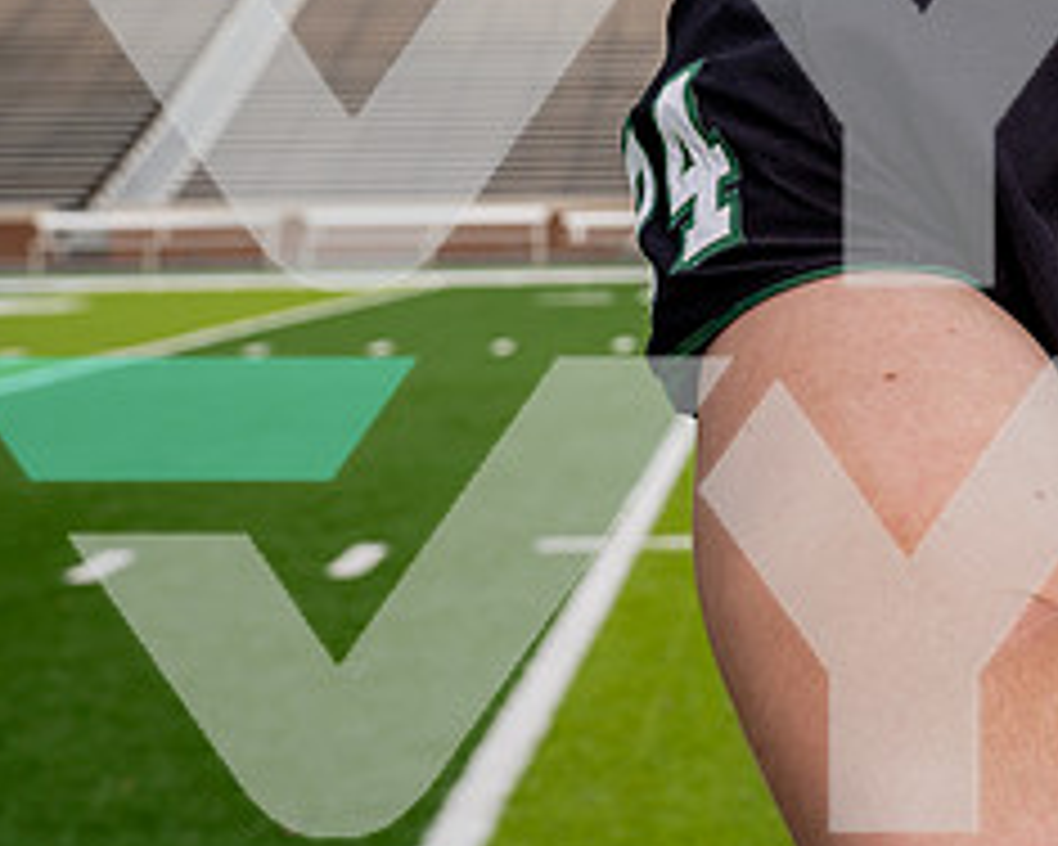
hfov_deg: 19.1
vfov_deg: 15.6
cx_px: 1108
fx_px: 3037
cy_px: 52
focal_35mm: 97
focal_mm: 41
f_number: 5.6
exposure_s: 1/800
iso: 100
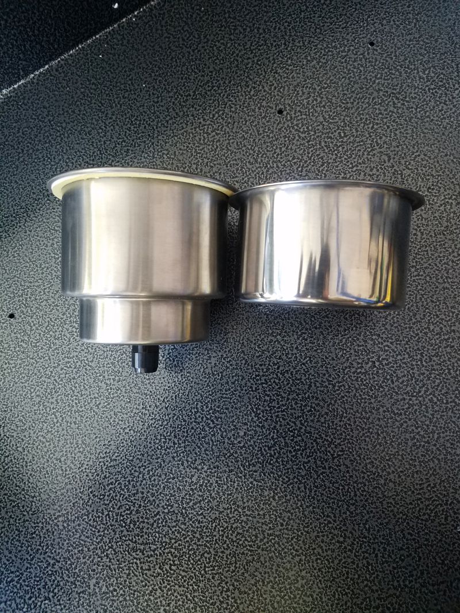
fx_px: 461
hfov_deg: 53.1
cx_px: 230
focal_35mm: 26
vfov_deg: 67.3
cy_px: 306
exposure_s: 1/24
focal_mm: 4.2
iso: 200
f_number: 1.7
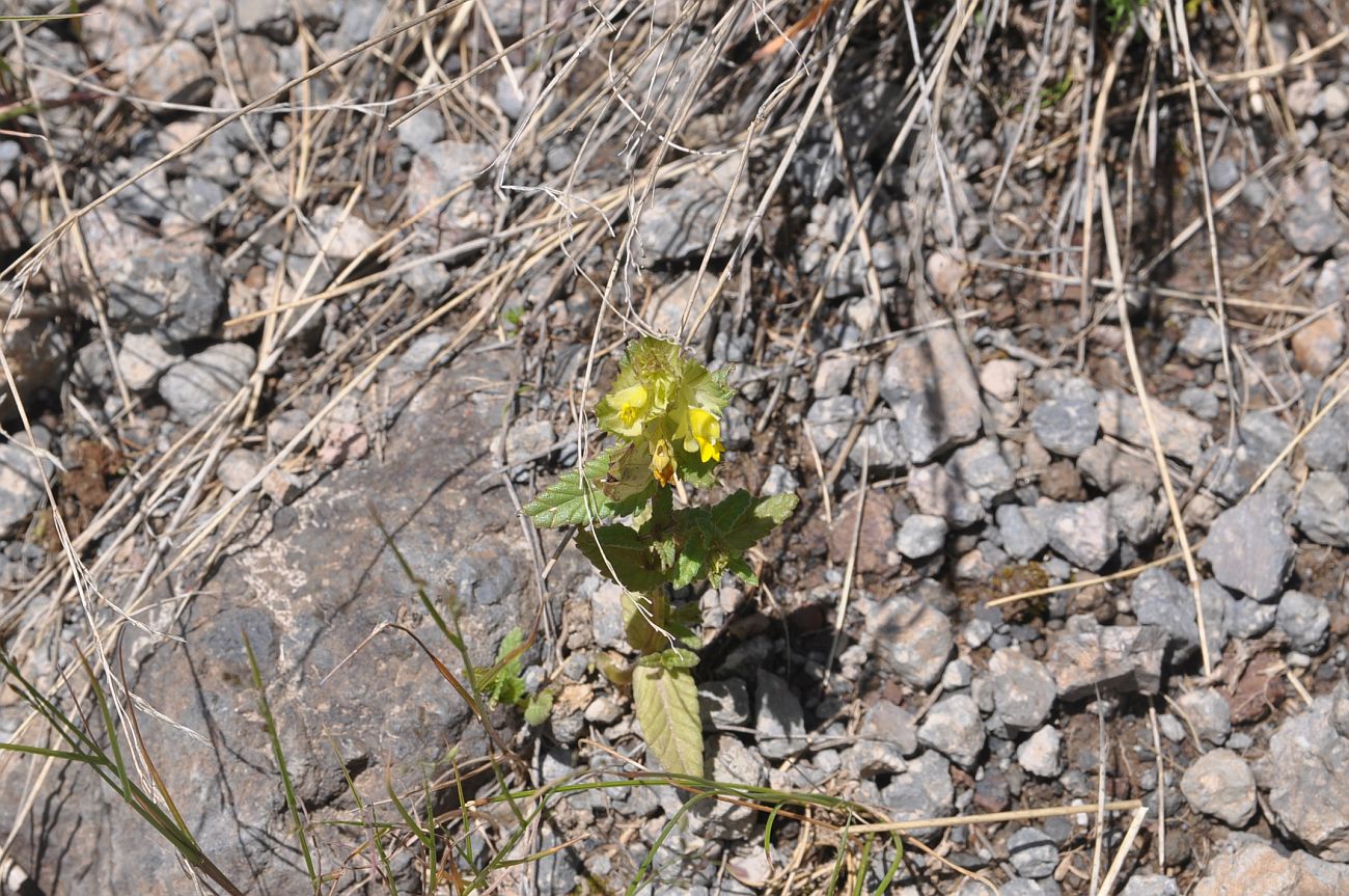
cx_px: 674
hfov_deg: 18.2
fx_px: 4210
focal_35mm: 112
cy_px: 448
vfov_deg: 12.1
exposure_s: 1/125
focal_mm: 75
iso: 200
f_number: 14
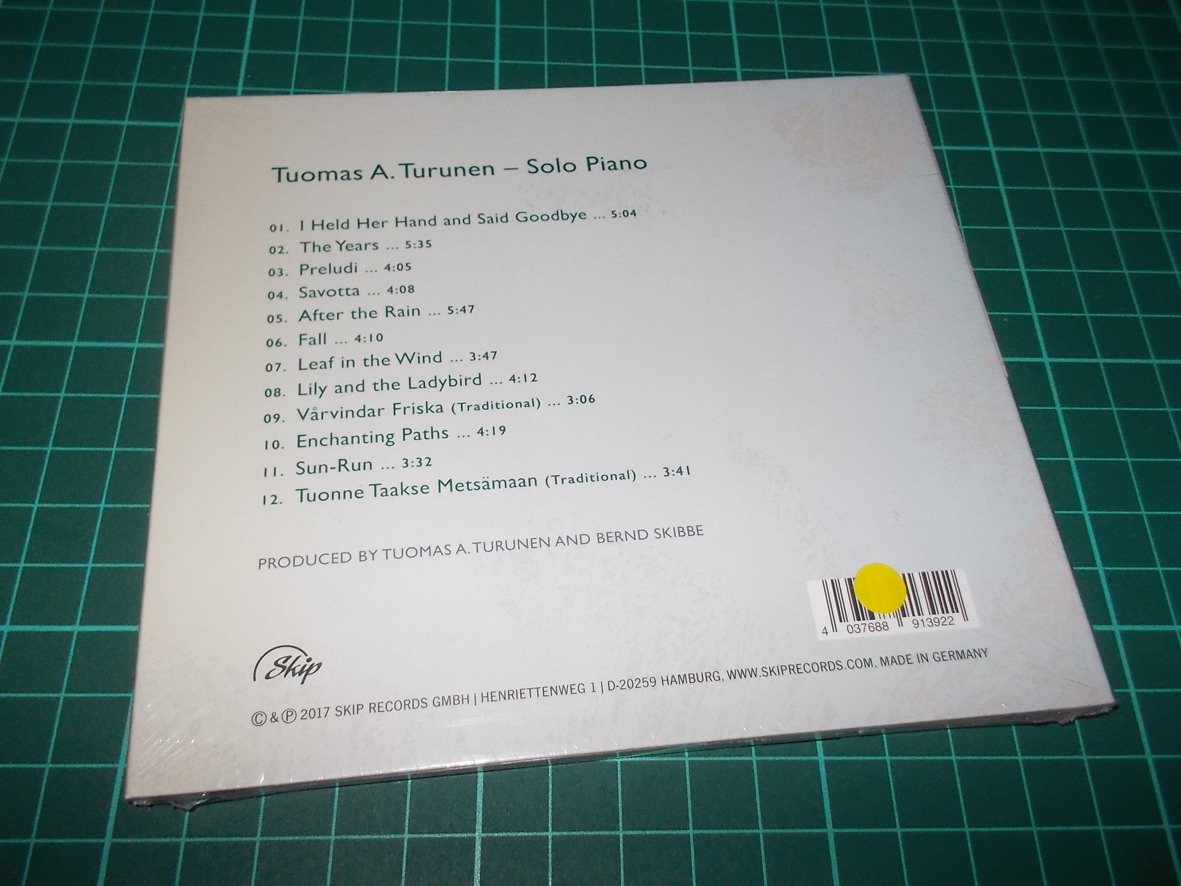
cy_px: 443
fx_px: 989
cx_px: 590
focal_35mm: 29
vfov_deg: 48.2
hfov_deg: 61.7
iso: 200
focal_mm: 4.1
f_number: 3.3
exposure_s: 1/30
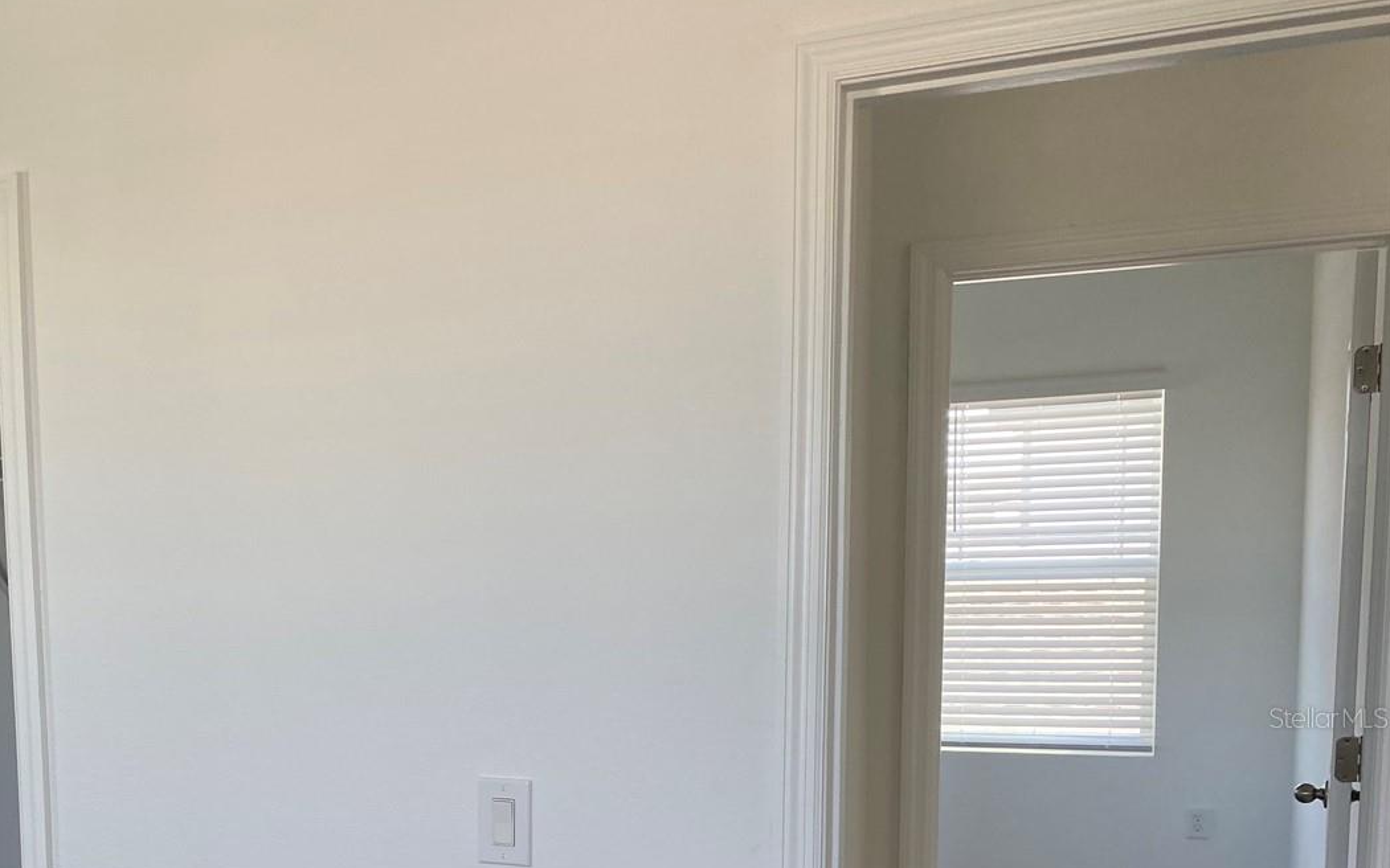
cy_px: 717
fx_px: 1591
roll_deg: +2.8
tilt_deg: -5.3
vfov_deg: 29.7
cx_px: 335
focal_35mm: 42
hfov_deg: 45.4
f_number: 1.8
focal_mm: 4.25
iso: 80
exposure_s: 1/122
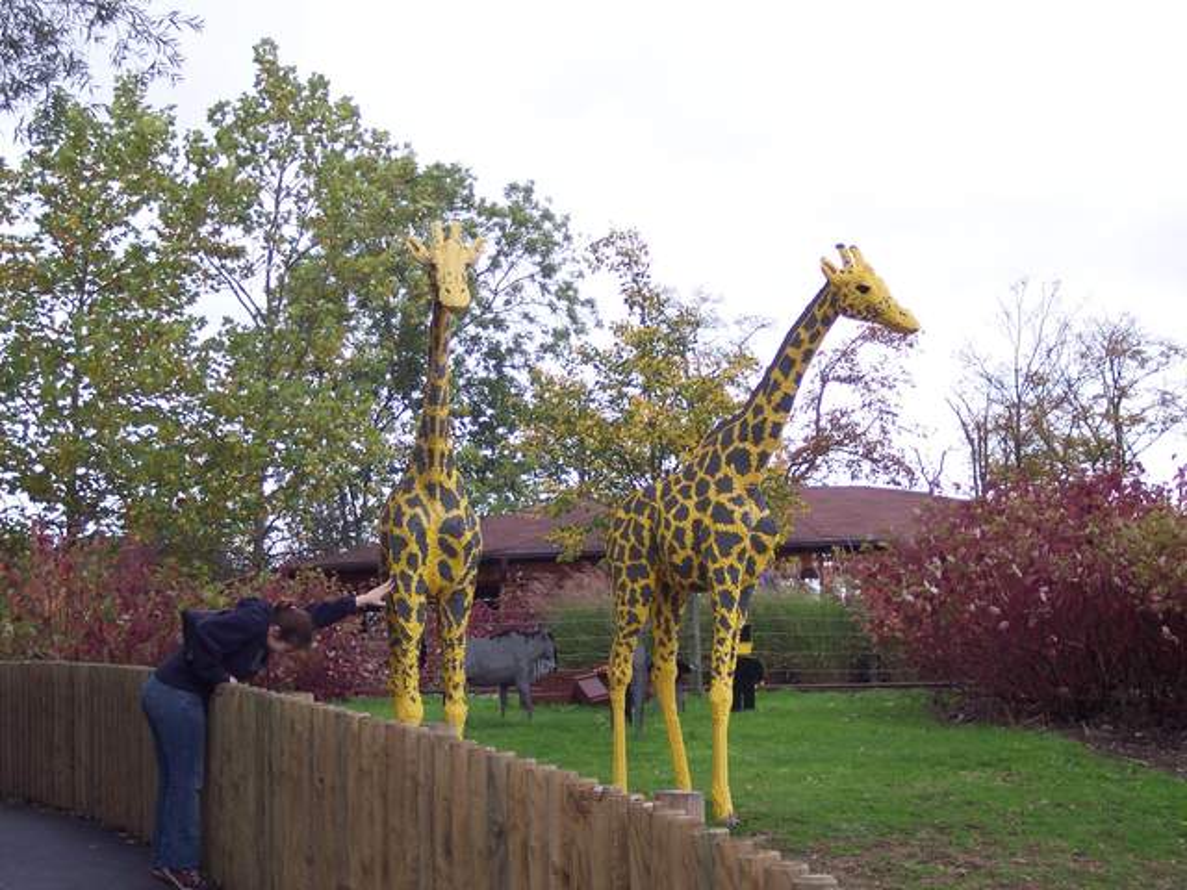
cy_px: 445
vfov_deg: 23.3
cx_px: 594
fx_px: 2160
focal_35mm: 63
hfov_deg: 30.7
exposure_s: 1/180
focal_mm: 13.3
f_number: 3.4
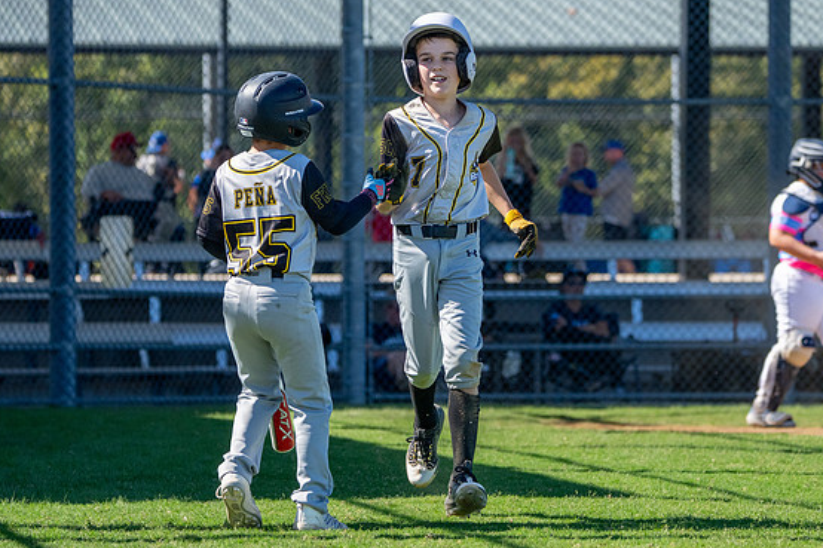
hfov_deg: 8.2
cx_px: 428
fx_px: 5759
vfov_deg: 5.4
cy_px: 232
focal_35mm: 252
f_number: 5.6
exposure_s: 1/4000
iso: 1000
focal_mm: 183
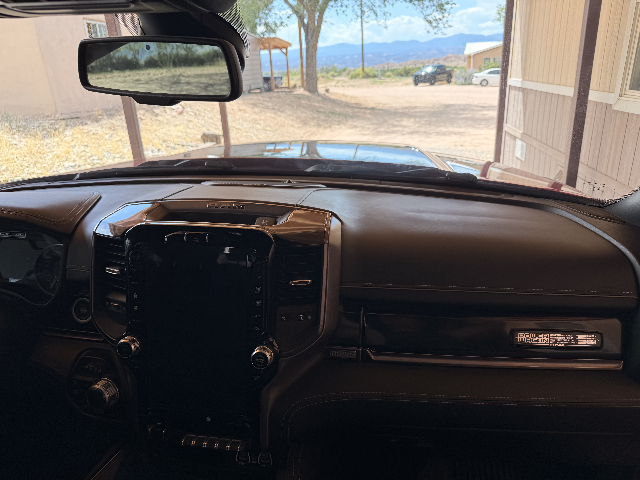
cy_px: 240
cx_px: 320
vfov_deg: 56.8
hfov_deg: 71.6
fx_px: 444
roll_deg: +2.9
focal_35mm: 24
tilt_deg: -19.1
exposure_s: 1/467
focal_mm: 6.76
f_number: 1.78
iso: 80
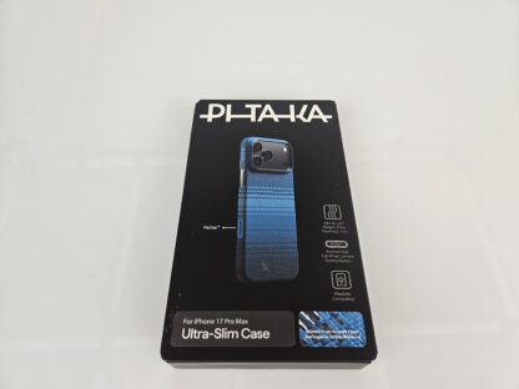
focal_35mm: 23
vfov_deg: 58.9
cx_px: 260
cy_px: 194
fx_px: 345
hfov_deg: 73.9
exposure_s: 1/100
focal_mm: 5.4
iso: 32
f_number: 1.8
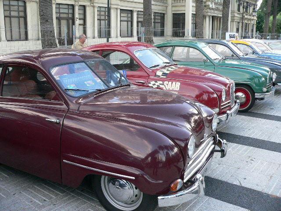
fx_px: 292
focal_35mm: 36
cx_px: 140
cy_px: 106
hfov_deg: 51.4
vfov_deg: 39.7
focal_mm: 6
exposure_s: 1/60
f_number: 2.8
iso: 200
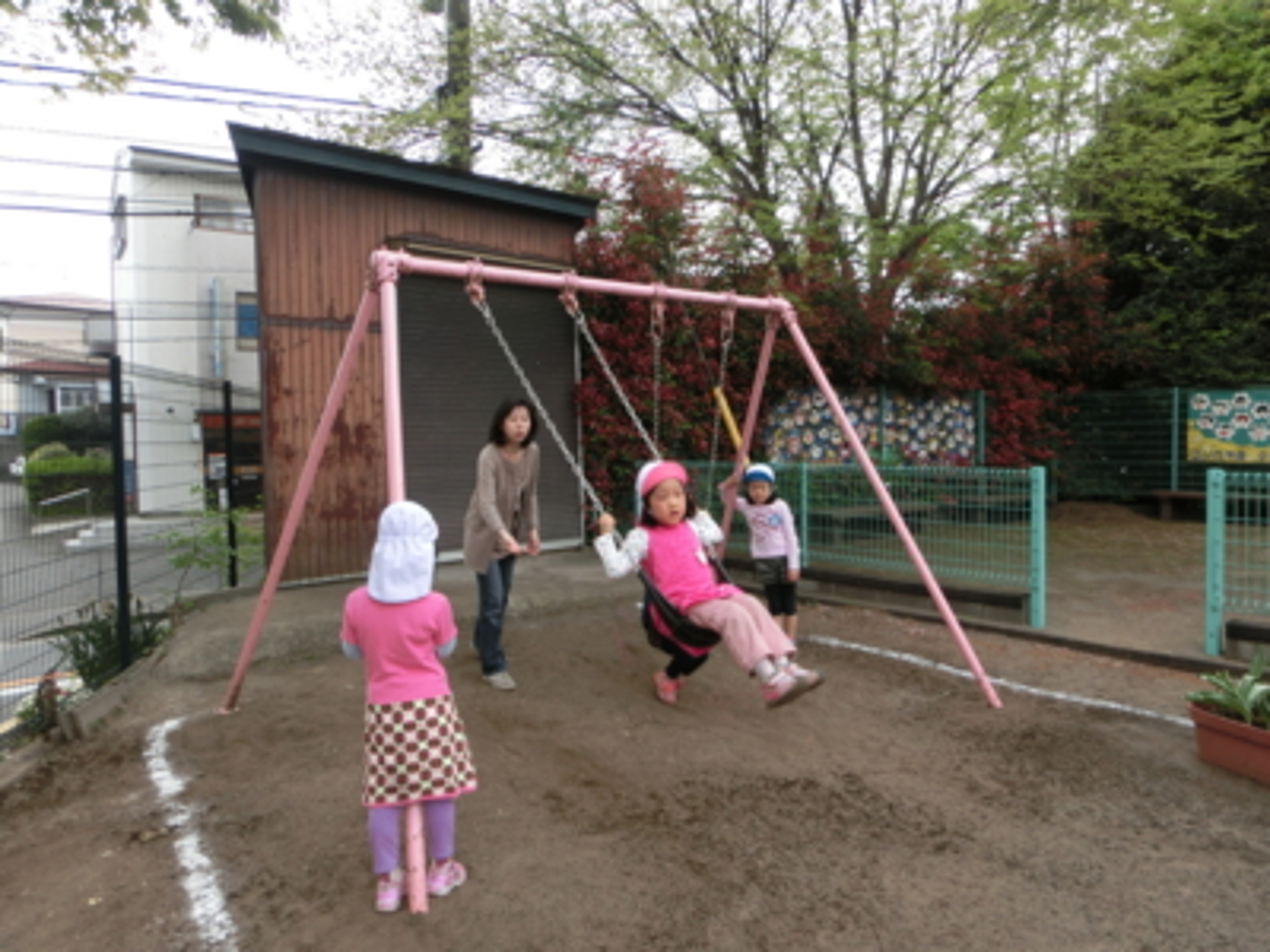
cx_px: 635
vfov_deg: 56.8
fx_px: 881
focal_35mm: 24
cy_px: 476
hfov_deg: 71.6
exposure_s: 1/250
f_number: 3
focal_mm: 4.24
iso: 80
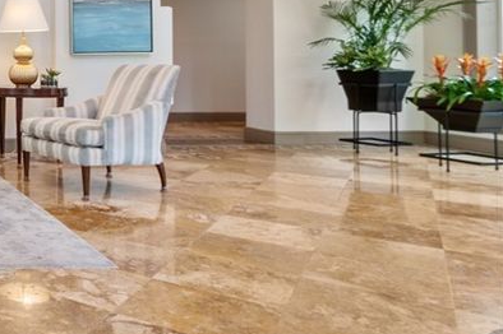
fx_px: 544
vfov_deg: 32.4
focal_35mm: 39
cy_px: 32
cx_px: -148
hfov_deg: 34.9
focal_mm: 10
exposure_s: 1/2.5
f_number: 8
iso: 200
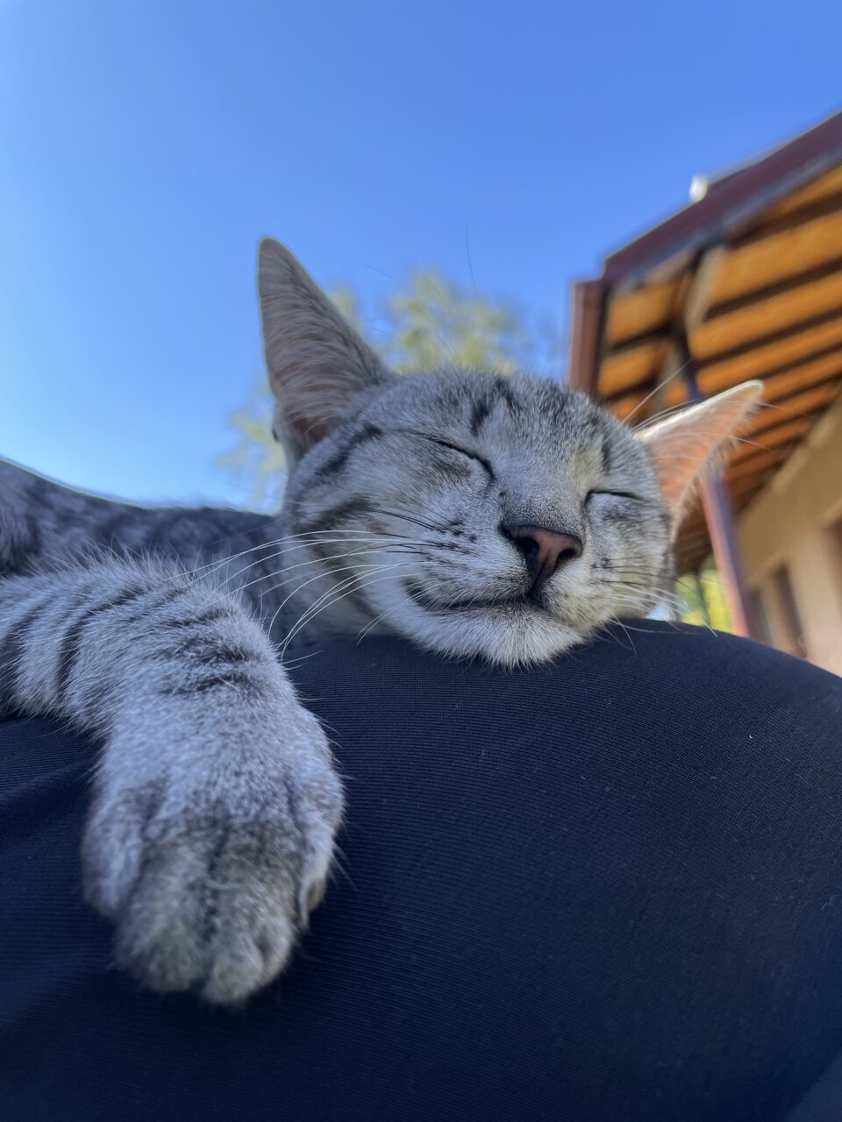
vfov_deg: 67.3
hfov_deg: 53.1
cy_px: 561
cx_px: 421
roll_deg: +8.6
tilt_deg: +14.4
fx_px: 843
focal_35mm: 26
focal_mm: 4.2
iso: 32
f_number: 1.6
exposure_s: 1/861
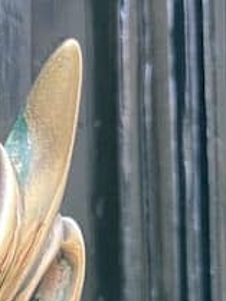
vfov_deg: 11.4
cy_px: 680
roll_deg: +0.5
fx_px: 1296
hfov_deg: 9.6
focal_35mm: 149
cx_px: -143
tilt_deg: +7.1
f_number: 1.5
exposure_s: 1/74
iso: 125
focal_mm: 5.7
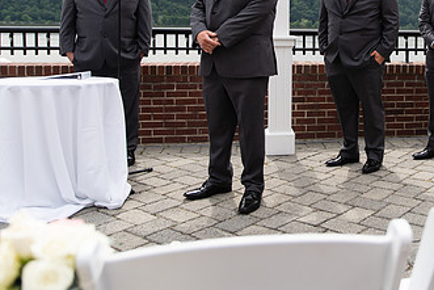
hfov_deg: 44.1
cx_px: 350
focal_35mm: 42
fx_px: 507
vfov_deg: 30.8
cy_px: 40
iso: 125
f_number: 2.8
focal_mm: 24
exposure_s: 1/2000
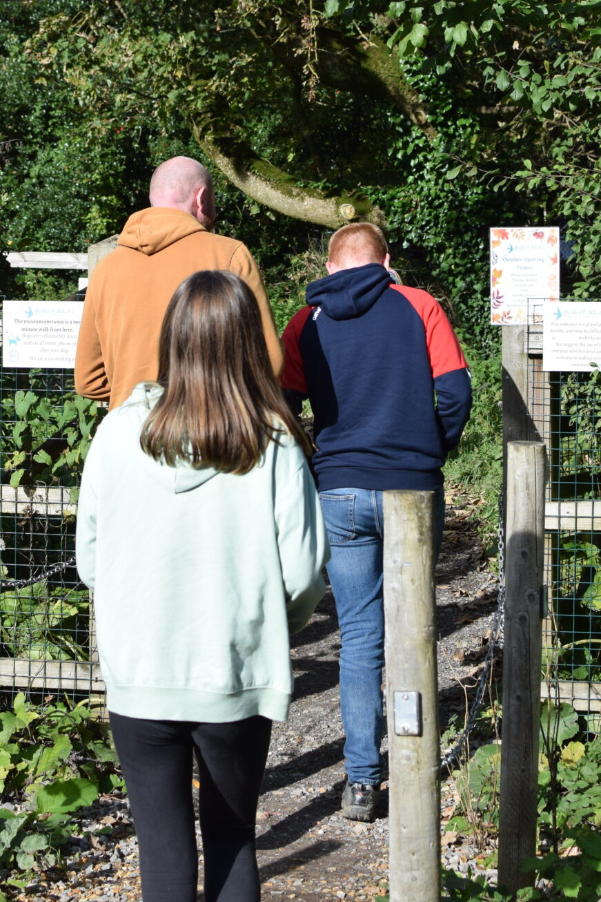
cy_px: 256
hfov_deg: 15.7
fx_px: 2174
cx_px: 309
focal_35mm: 87
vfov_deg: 23.2
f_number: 5.6
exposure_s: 1/1600
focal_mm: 35
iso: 400
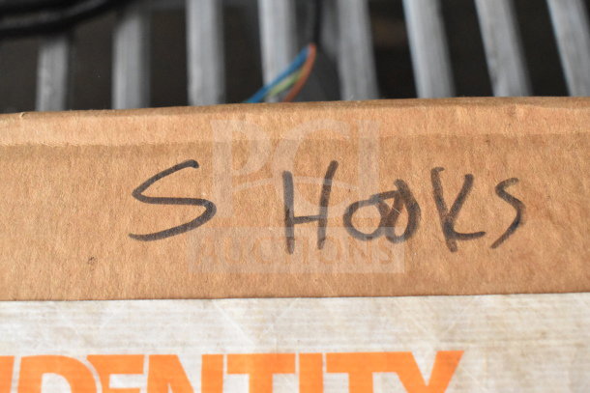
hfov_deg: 42.3
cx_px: 295
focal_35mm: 46
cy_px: 196
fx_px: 762
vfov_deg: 29.0
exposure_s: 1/1000
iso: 6400
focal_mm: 31
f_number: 6.3
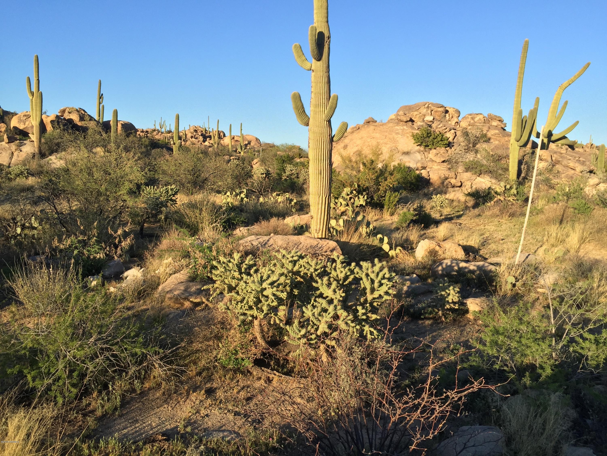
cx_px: 304
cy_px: 228
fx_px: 509
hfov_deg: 61.7
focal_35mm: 29
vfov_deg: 48.2
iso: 32
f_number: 2.2
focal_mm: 4.15
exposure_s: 1/1099
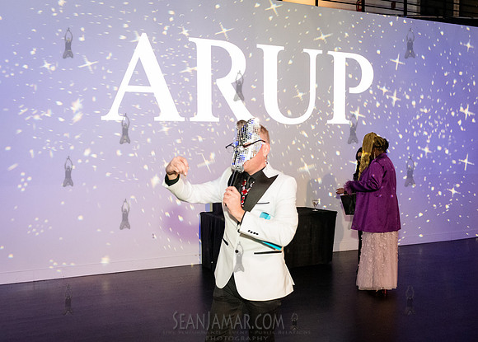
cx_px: 218
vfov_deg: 40.2
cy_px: 189
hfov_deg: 54.1
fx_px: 467
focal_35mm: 34
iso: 8000
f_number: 3.5
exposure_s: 1/160
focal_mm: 27
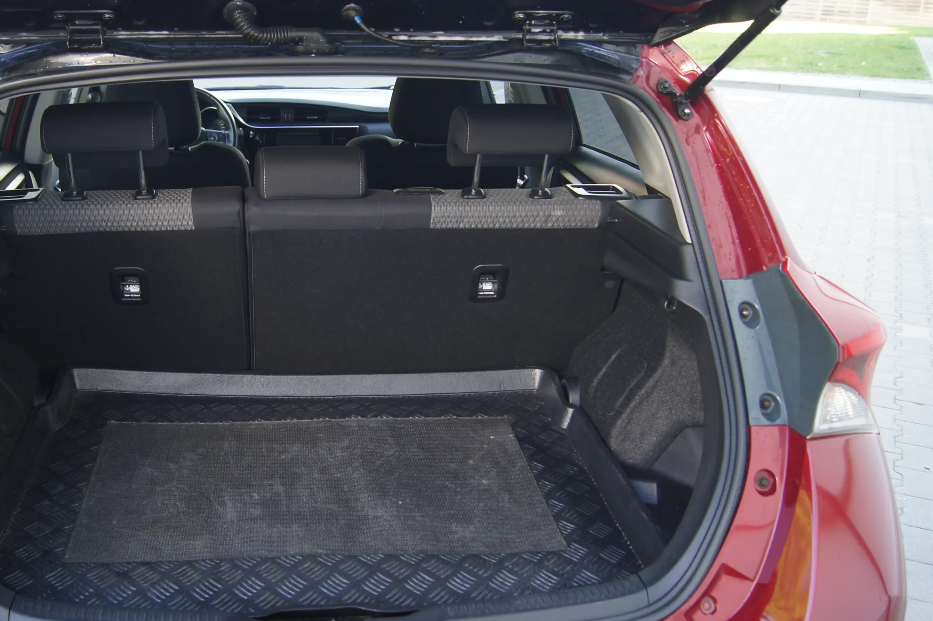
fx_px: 984
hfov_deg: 50.1
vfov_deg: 35.0
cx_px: 339
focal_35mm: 38
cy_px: 327
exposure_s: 1/30
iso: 125
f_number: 3.5
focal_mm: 18
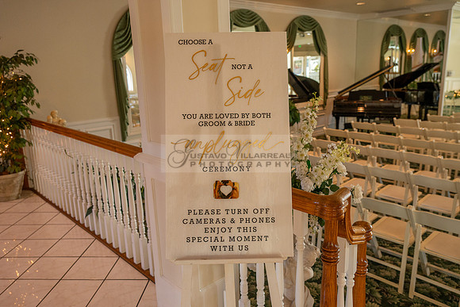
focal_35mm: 30
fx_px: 383
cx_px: 230
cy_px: 154
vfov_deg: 43.6
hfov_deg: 61.9
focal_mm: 30
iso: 1250
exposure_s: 1/200
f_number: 4
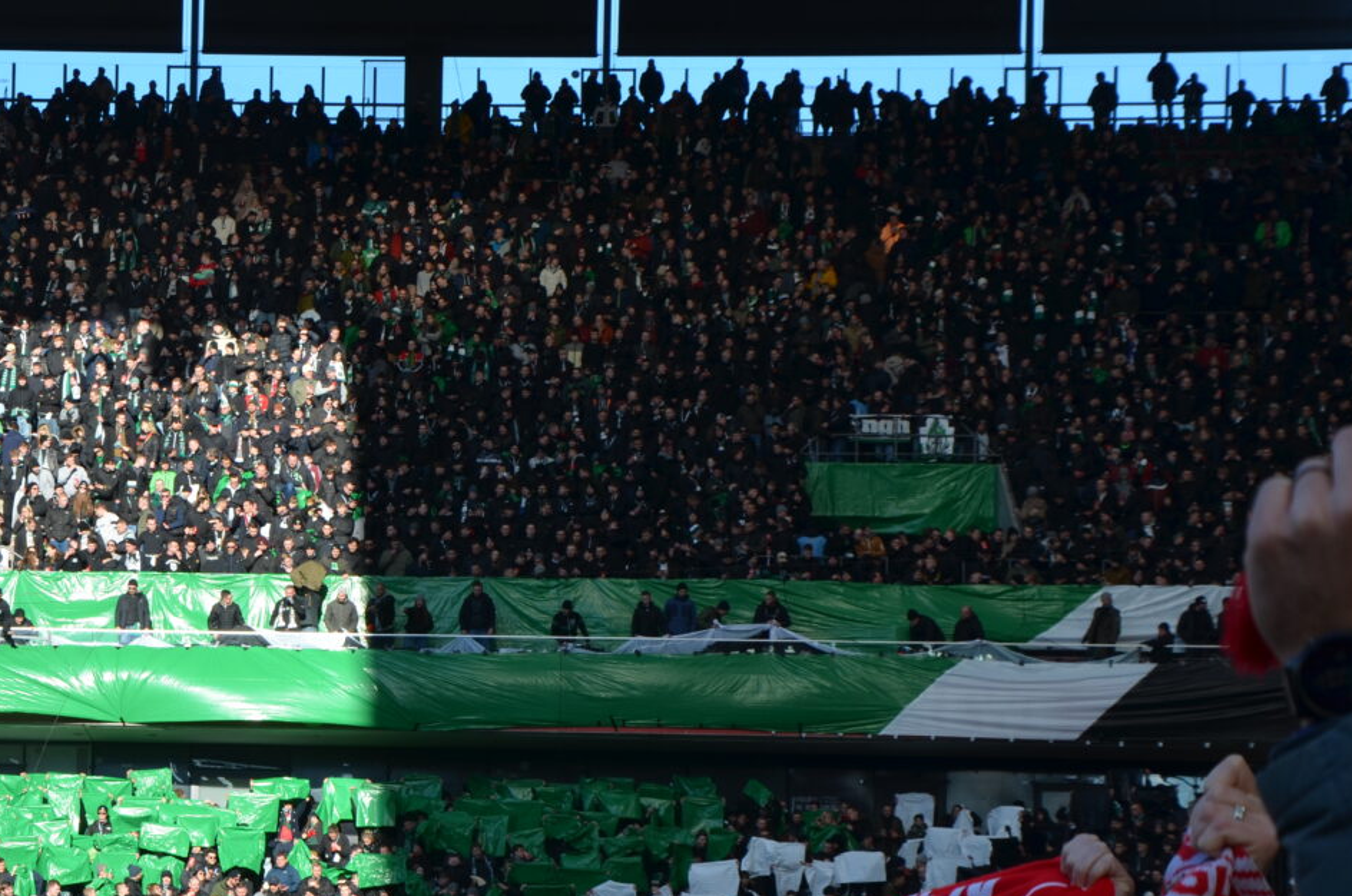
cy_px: 734
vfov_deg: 11.2
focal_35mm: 122
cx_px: 245
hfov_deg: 16.7
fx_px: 4574
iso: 180
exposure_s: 1/250
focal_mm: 48
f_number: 8
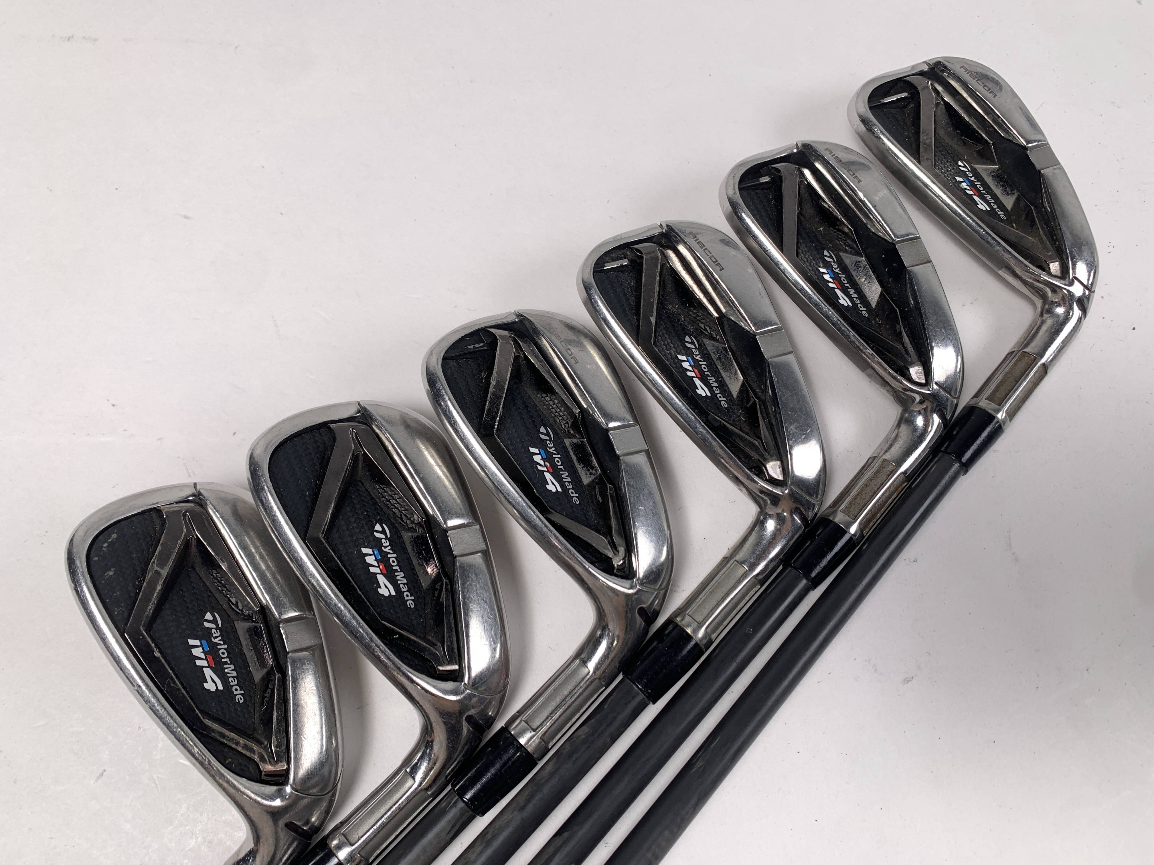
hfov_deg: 67.3
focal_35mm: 26
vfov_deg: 53.1
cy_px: 432
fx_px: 867
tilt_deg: -73.0
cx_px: 577
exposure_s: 1/152
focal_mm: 4.25
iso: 25
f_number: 1.8
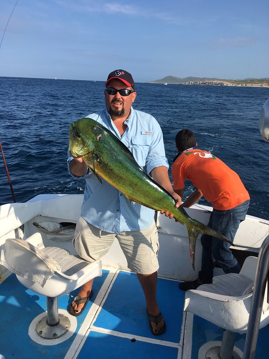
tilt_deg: -16.6
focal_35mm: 29
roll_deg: -1.1
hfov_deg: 48.2
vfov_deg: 61.7
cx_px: 134
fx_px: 300
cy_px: 180
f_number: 2.2
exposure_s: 1/1748
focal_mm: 4.15
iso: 25
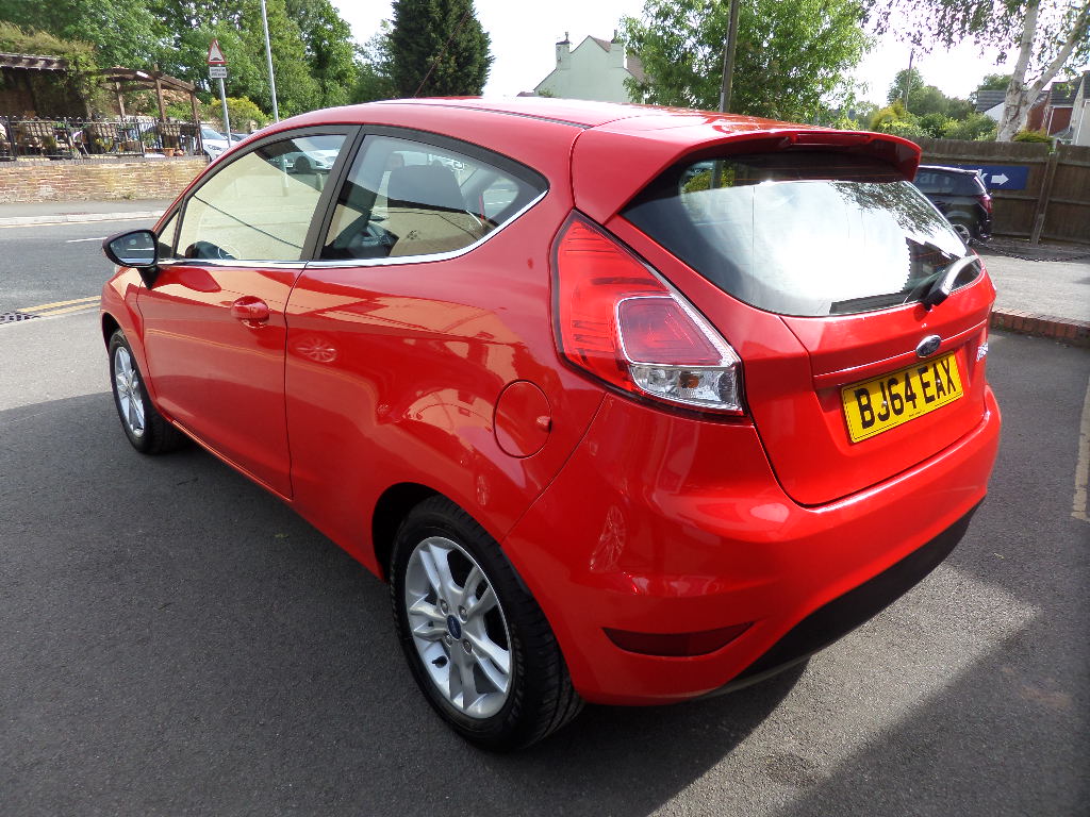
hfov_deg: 71.6
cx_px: 545
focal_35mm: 24
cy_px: 408
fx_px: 756
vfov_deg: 56.8
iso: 80
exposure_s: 1/350
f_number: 3.1
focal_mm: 4.3
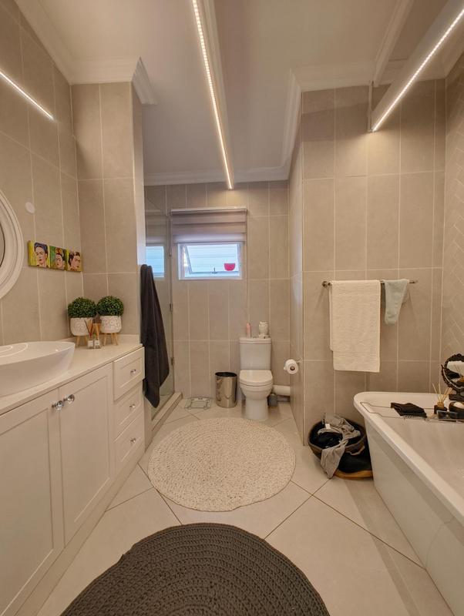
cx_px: 232
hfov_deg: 85.8
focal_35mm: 14
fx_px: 250
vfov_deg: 102.0
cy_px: 308
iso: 800
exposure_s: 1/50
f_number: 2.2
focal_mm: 2.15
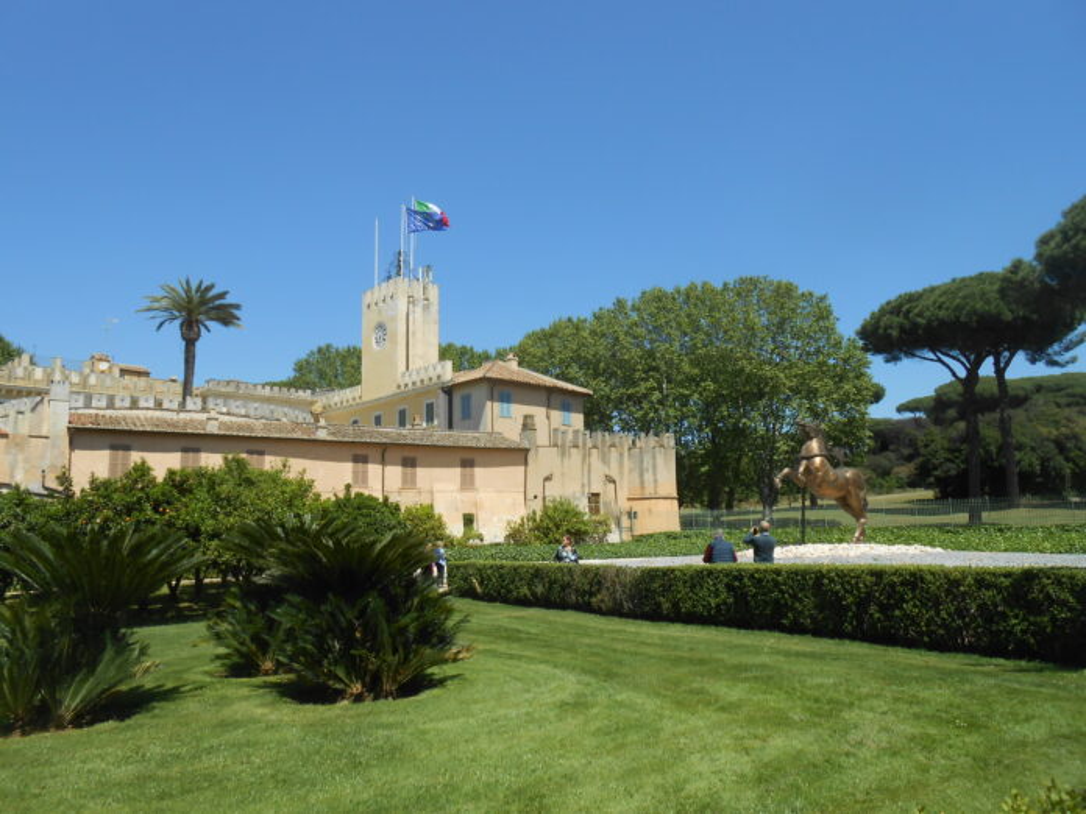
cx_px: 543
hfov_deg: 67.3
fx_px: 816
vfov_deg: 53.1
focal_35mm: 26
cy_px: 407
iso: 80
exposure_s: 1/1000
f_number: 3.5
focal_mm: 4.6
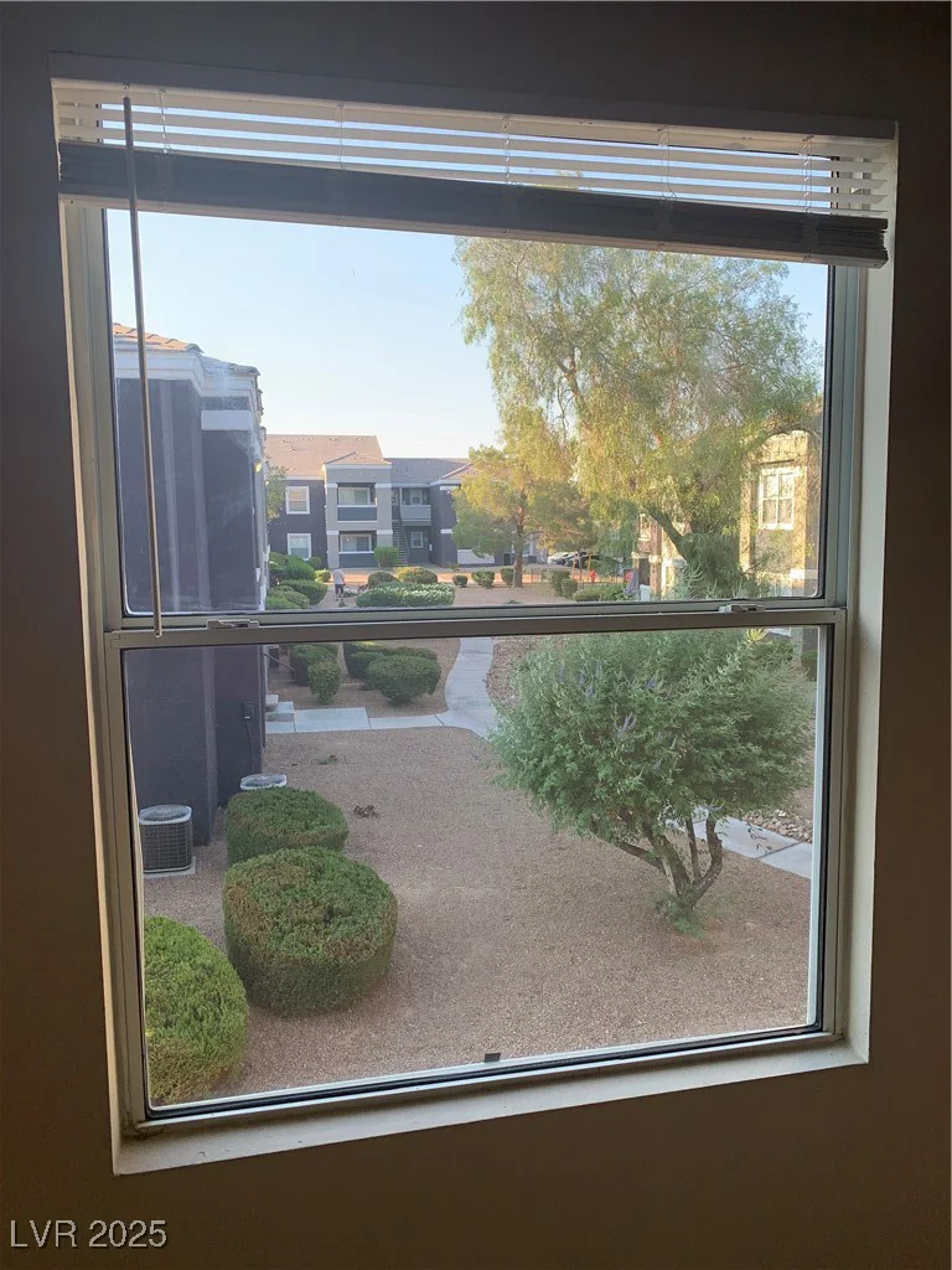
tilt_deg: -5.4
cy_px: 635
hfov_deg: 53.1
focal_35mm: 26
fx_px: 953
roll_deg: +1.1
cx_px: 476
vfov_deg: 67.3
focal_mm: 4.25
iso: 25
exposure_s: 1/219
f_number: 1.8
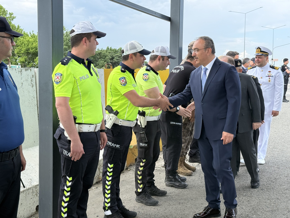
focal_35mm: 48
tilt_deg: -6.8
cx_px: 145
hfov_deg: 39.7
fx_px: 402
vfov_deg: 30.3
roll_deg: -2.5
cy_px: 109
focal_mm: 6.76
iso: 100
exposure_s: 1/1678
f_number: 1.78
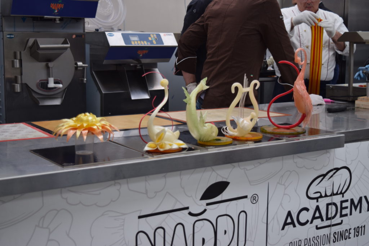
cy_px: 123
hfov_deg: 35.0
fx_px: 584
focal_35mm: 57
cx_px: 184
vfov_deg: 23.8
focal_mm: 38
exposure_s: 1/160
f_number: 4.8
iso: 400
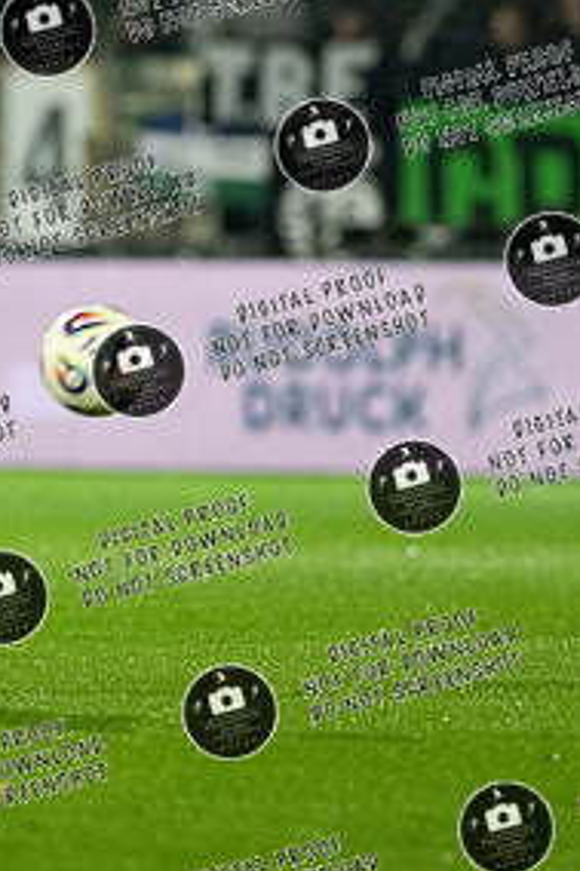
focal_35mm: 898
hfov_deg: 1.5
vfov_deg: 2.3
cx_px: -194
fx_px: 21726
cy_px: 228
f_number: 3.5
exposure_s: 1/1250
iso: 4000
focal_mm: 300
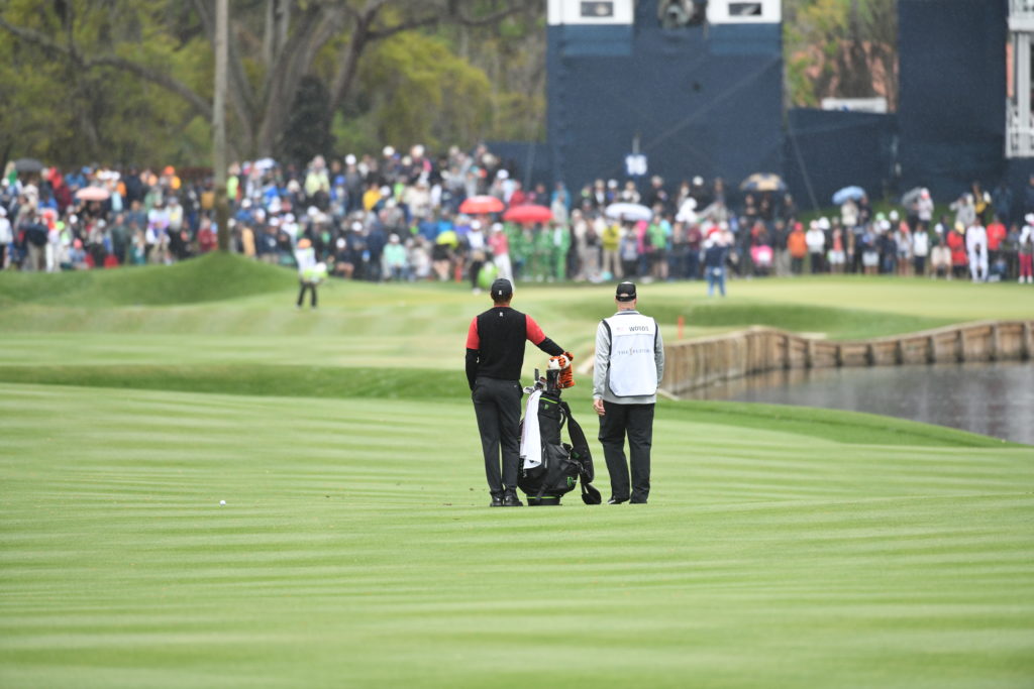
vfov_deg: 3.4
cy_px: 344
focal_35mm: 400
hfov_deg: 5.2
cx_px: 517
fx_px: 11490
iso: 1000
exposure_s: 1/1000
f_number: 5.6
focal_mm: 400
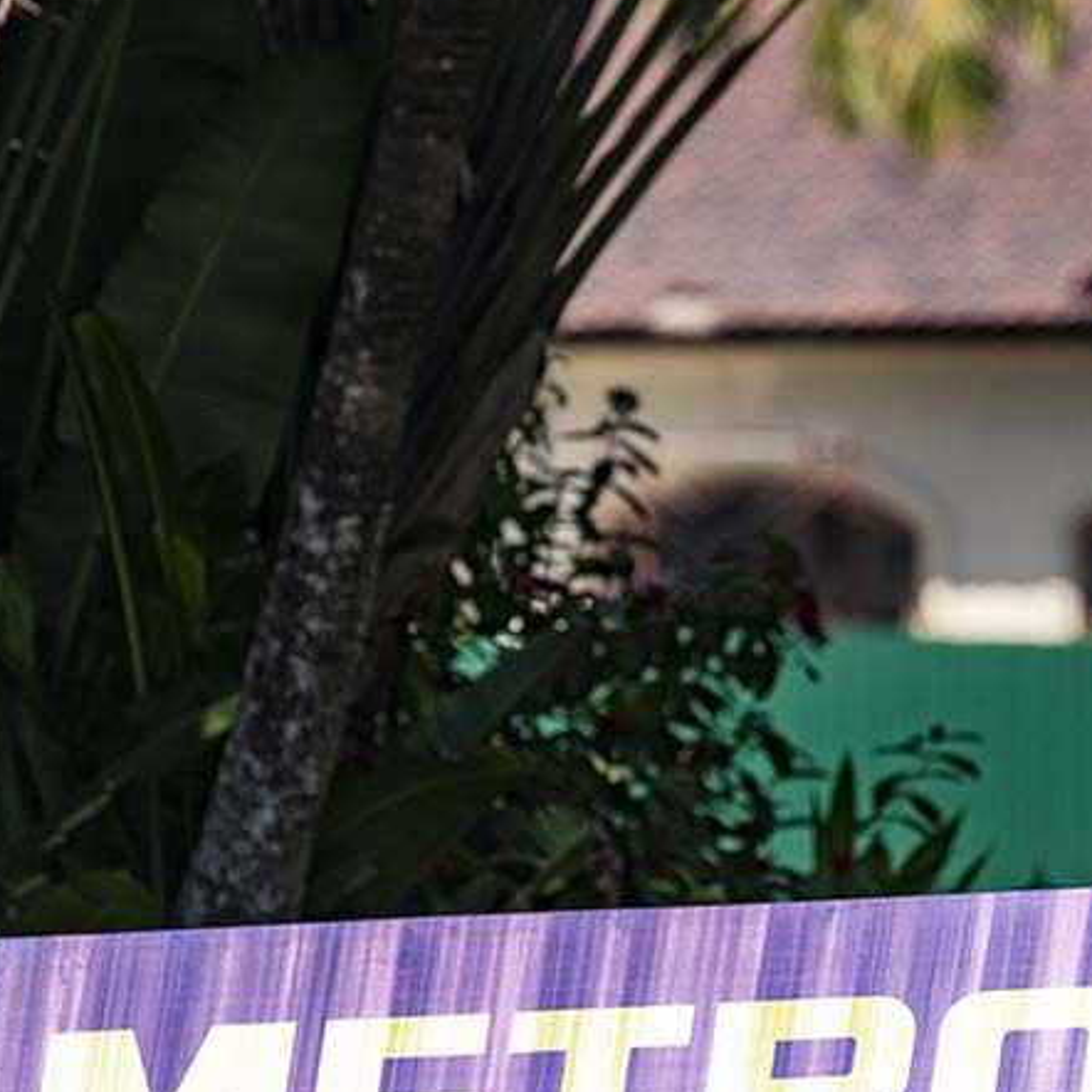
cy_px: 593
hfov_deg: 2.4
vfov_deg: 2.4
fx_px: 26375
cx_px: 1050
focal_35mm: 739
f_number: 5.6
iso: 500
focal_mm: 400
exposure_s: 1/4000
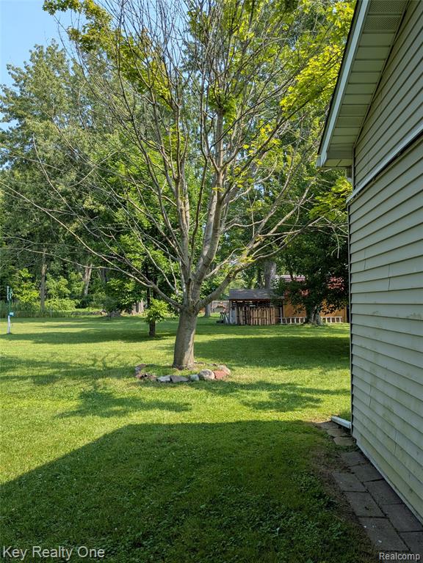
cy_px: 282
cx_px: 212
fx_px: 440
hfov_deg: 51.4
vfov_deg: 65.3
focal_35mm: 27
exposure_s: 1/1170
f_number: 1.73
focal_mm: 4.38
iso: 50
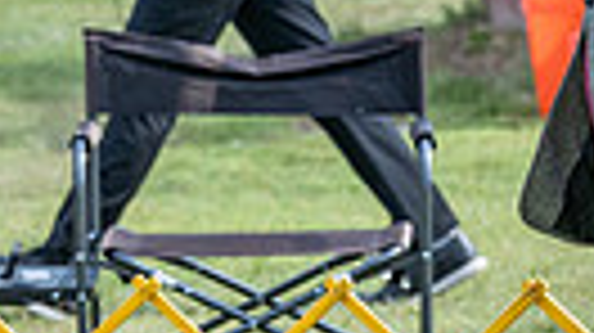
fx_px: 11567
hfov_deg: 2.9
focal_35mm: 735
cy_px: 76
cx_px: 531
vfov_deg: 1.6
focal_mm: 138
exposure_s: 1/1250
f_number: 5.6
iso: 500
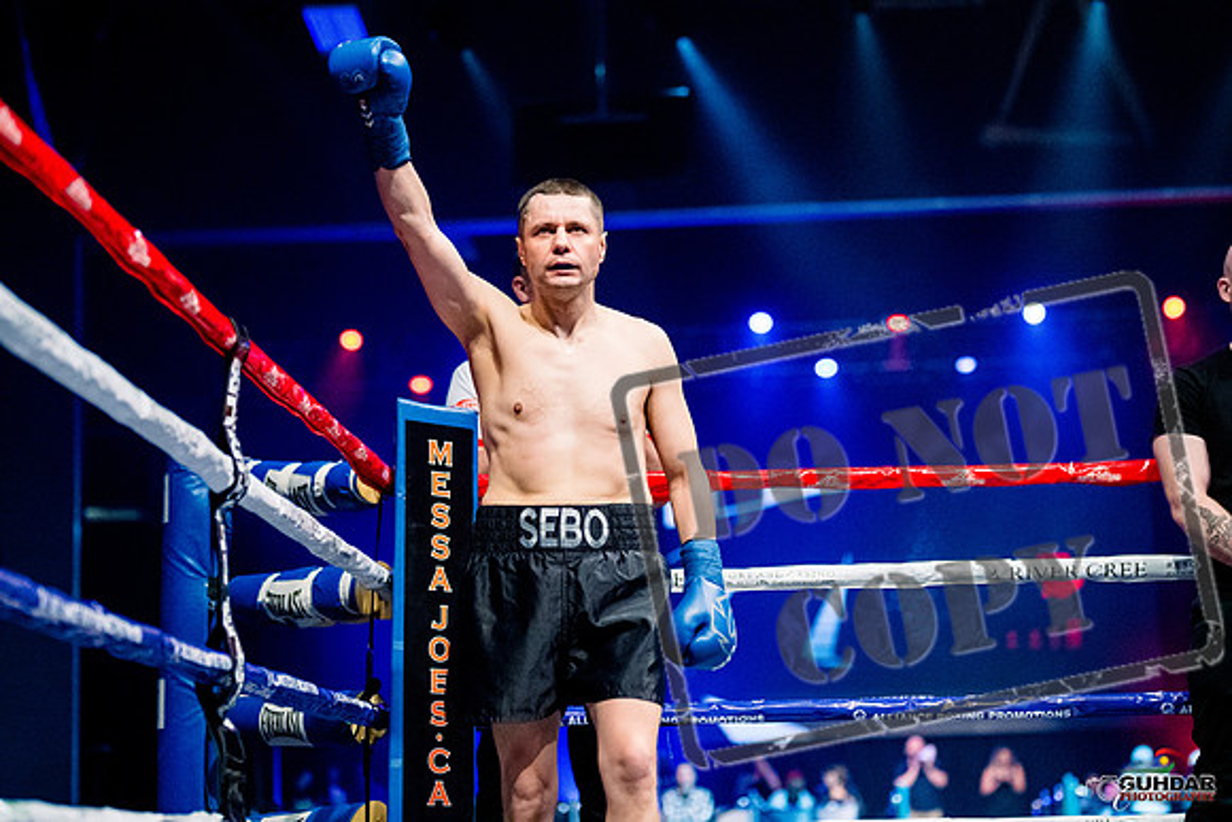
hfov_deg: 27.0
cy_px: 411
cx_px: 616
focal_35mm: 75
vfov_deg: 18.2
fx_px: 2567
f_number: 1.6
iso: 6400
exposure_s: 1/1600
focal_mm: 50
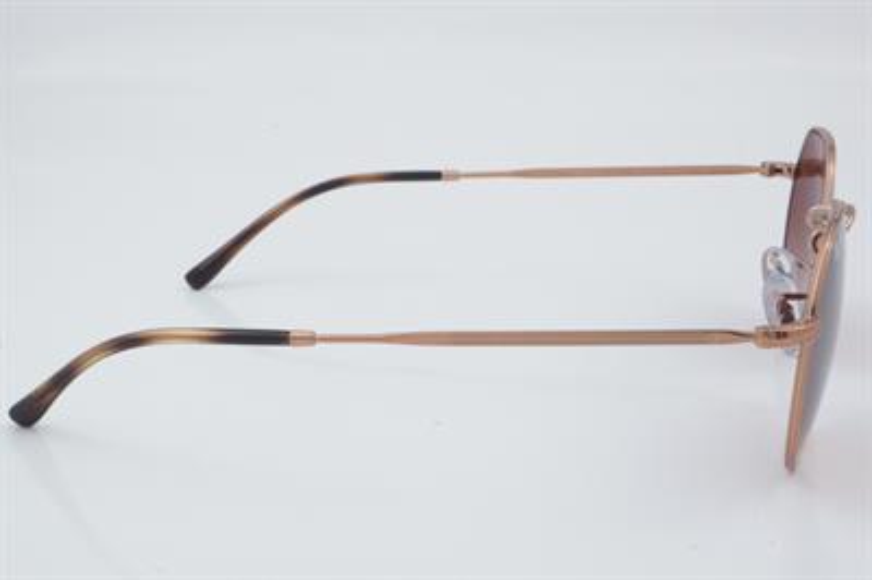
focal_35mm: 68
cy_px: 290
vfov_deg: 20.1
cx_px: 436
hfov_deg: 29.9
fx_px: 1634
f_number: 32
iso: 100
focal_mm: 45
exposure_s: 1/3
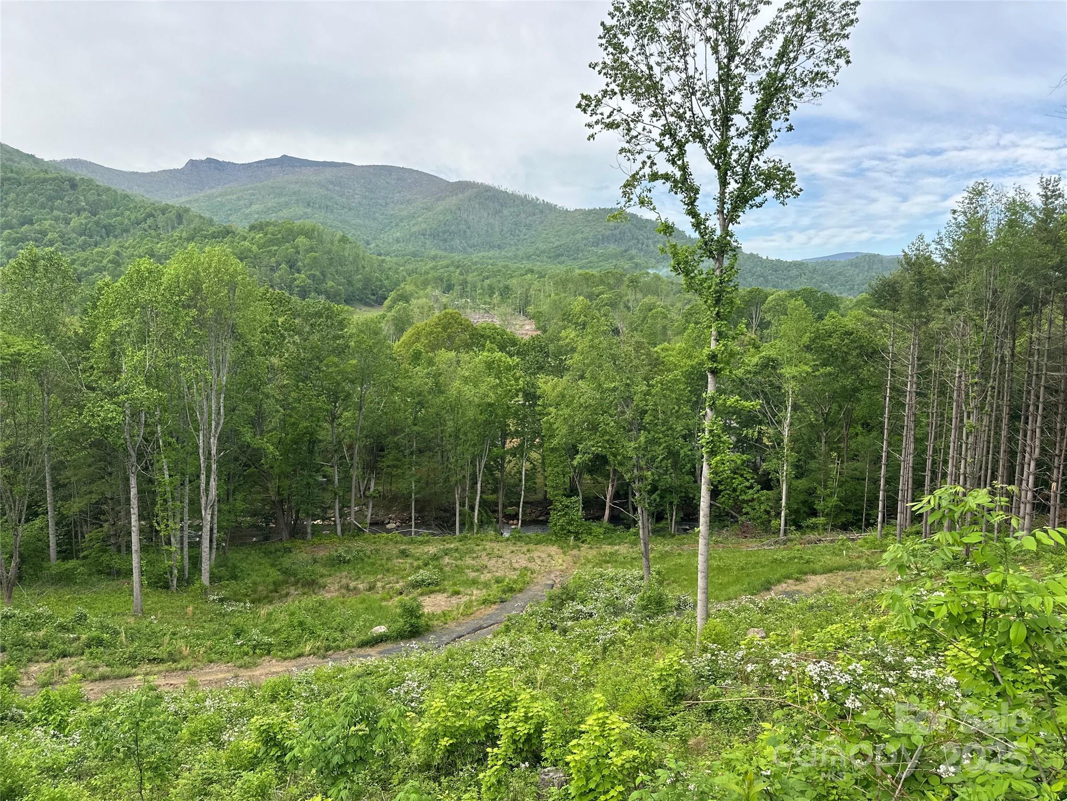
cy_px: 400
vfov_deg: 56.8
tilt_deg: -3.7
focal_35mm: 24
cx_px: 534
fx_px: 740
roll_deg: -1.1
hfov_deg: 71.6
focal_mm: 6.86
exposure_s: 1/1183
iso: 80
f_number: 1.78
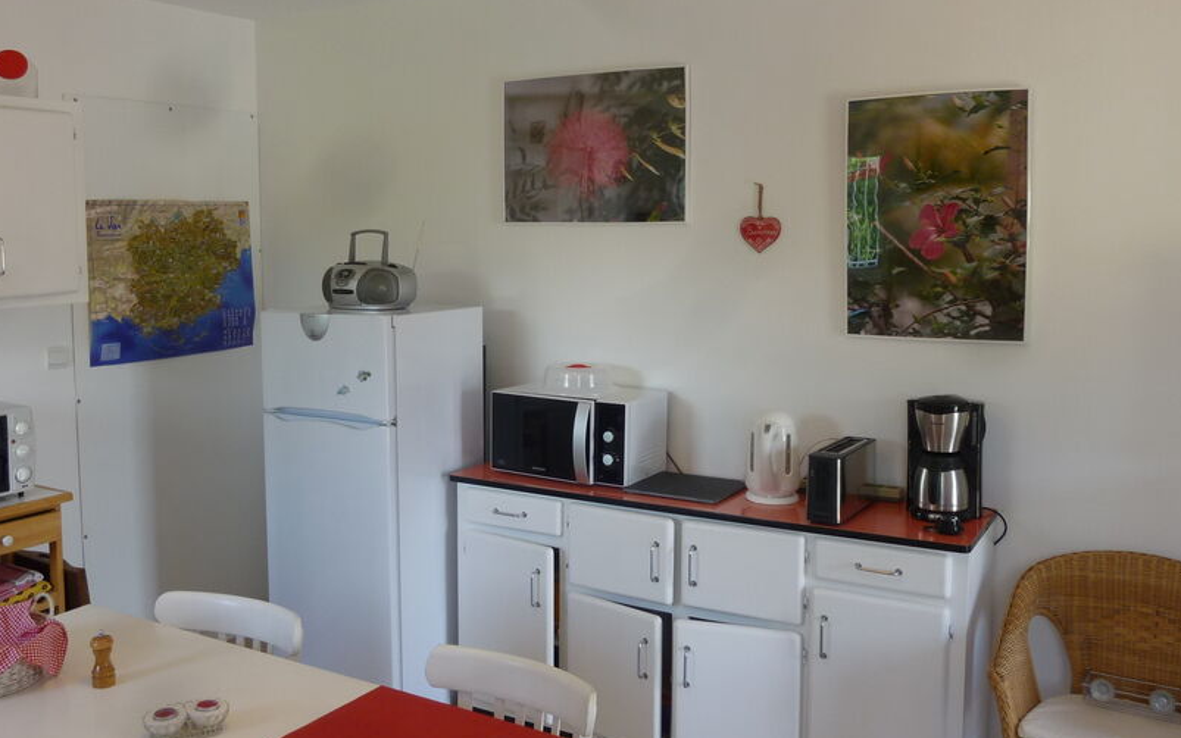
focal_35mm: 33
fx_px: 1062
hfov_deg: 58.0
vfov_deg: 38.2
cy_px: 310
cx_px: 515
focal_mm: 4.5
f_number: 3.3
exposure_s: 1/30
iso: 100
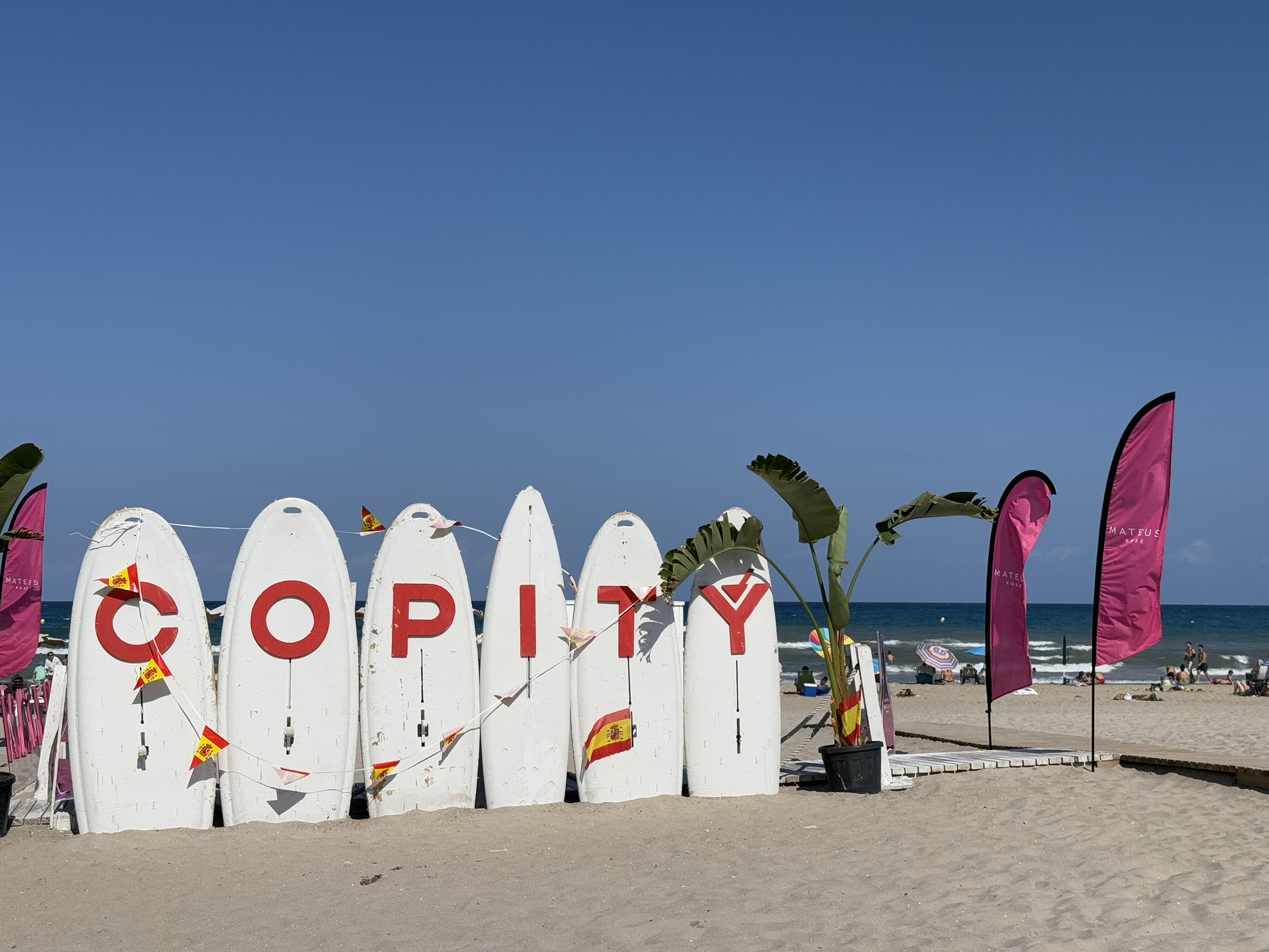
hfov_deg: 39.7
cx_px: 634
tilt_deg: +5.1
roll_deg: +0.1
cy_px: 476
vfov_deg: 30.3
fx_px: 1760
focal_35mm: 48
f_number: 1.78
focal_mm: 6.76
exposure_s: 1/11364
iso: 64
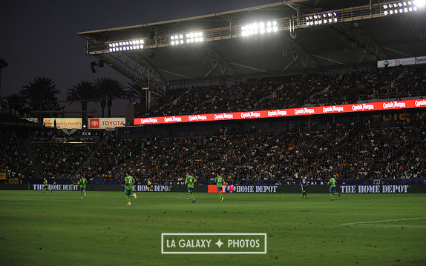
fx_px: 836
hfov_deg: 28.6
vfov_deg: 18.1
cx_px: 214
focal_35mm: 72
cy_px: 132
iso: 1600
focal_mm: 70
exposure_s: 1/2000
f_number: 2.8
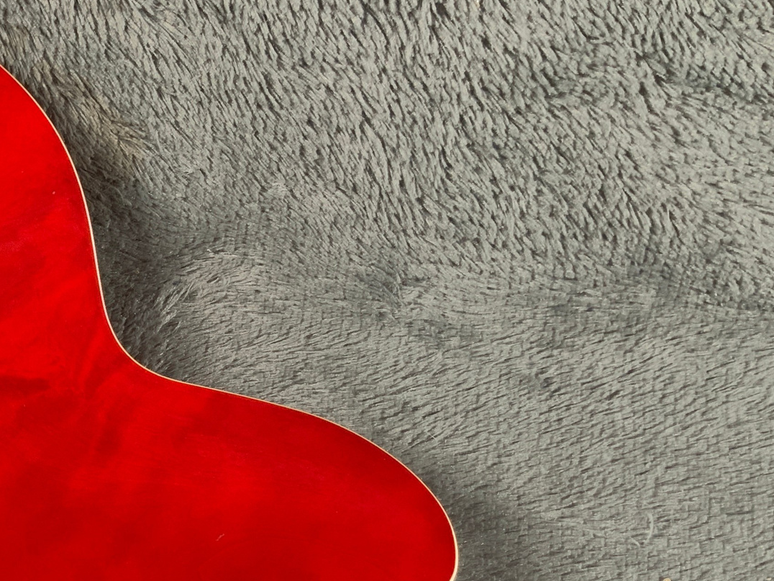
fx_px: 1543
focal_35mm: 69
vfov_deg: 20.9
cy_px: 521
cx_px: -117
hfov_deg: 25.7
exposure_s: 1/52
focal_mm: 3
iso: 64
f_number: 1.8
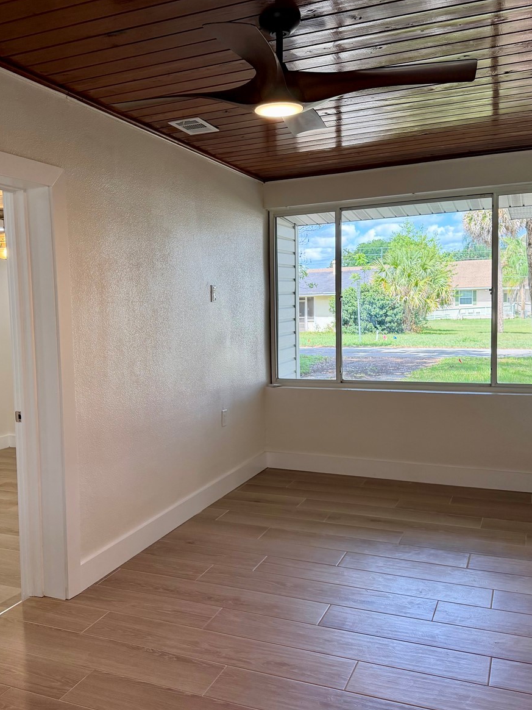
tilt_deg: -4.3
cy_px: 354
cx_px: 202
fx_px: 676
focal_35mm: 33
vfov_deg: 55.4
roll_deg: +1.7
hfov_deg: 42.6
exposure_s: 1/219
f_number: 1.78
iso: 160
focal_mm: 6.76
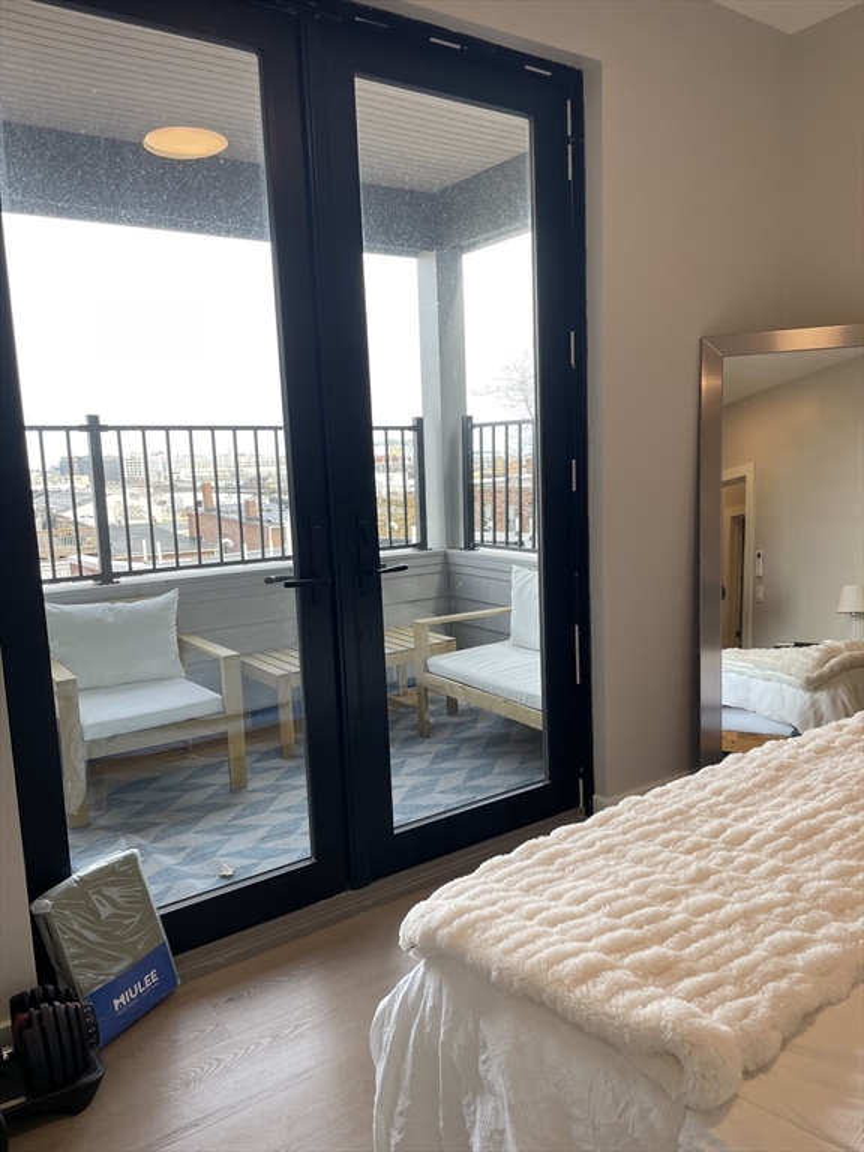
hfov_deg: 53.1
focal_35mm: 26
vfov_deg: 67.3
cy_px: 576
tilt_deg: -7.7
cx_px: 432
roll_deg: +2.3
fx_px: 865
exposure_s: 1/126
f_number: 1.6
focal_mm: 4.2
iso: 32
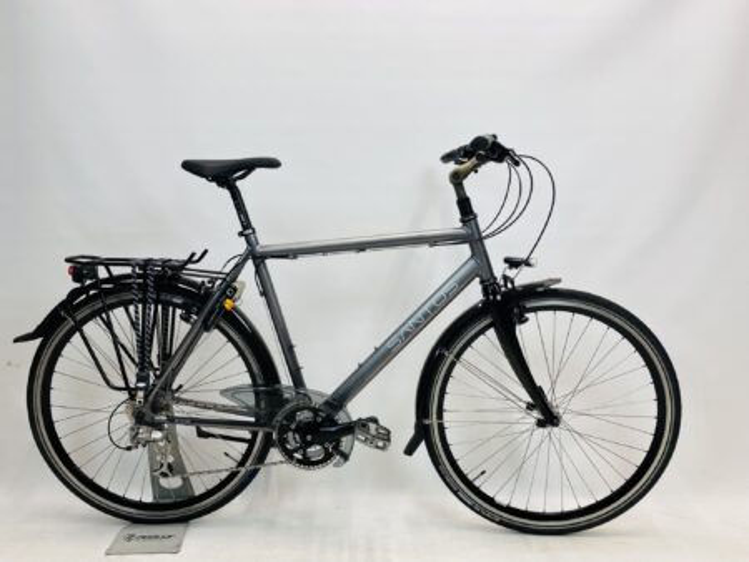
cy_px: 281
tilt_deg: -4.6
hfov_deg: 67.3
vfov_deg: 53.1
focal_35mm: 26
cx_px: 374
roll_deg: -0.5
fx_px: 563
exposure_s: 1/100
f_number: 1.8
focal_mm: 4.25
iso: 40
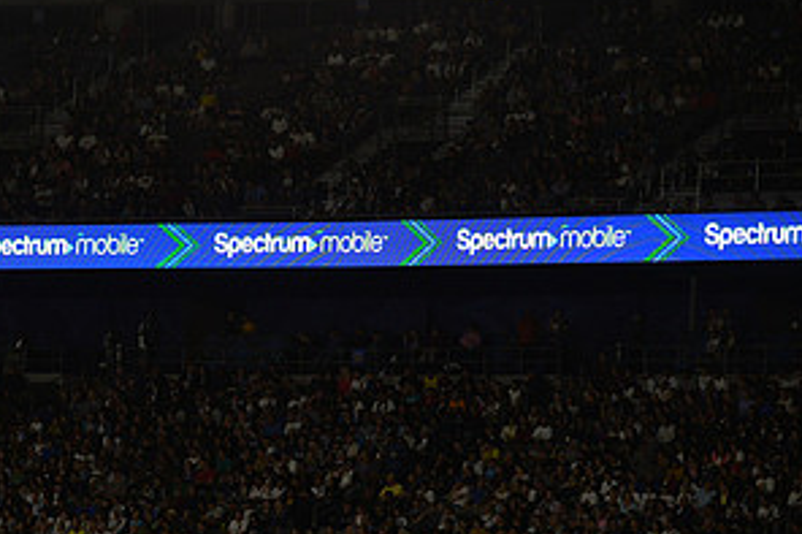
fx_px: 5455
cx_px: 209
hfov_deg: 8.4
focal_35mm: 245
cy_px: 226
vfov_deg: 5.6
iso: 1600
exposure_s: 1/3200
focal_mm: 125
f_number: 2.8
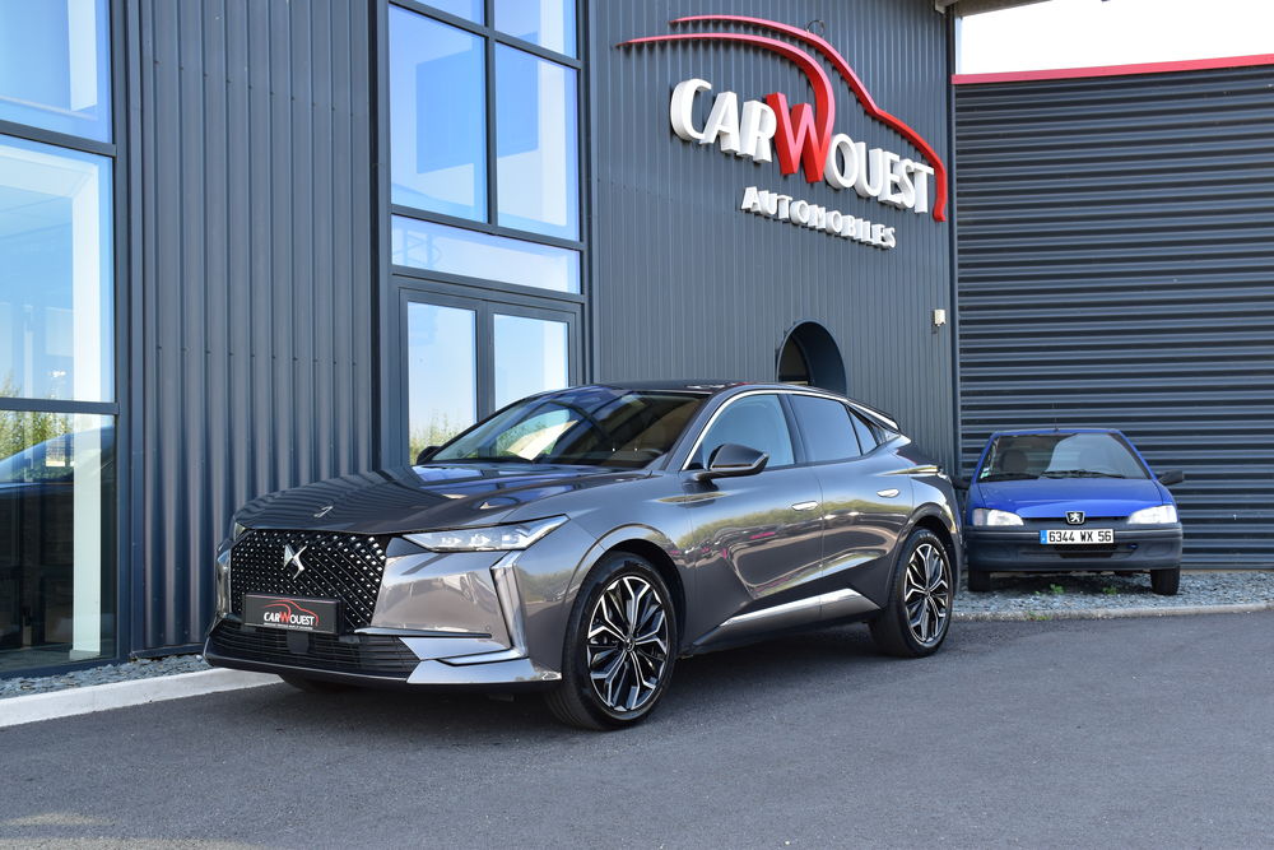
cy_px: 425
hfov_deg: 47.9
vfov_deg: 33.0
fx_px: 1433
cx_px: 637
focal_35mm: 40
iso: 400
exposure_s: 1/80
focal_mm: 27
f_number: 8
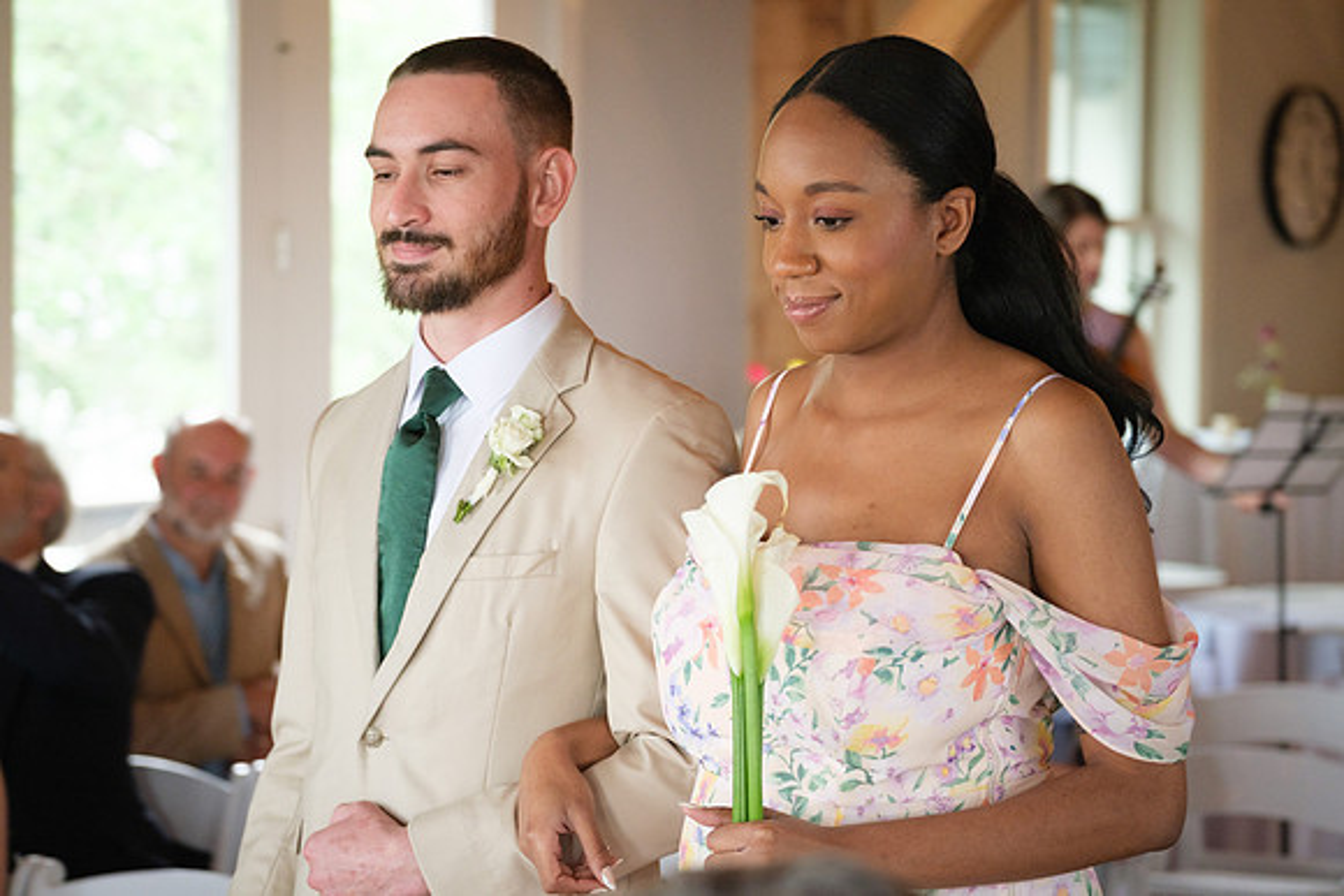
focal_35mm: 95
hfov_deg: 21.5
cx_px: 672
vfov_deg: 14.4
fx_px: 3547
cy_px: 448
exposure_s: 1/125
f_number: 2.8
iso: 800
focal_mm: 63.4
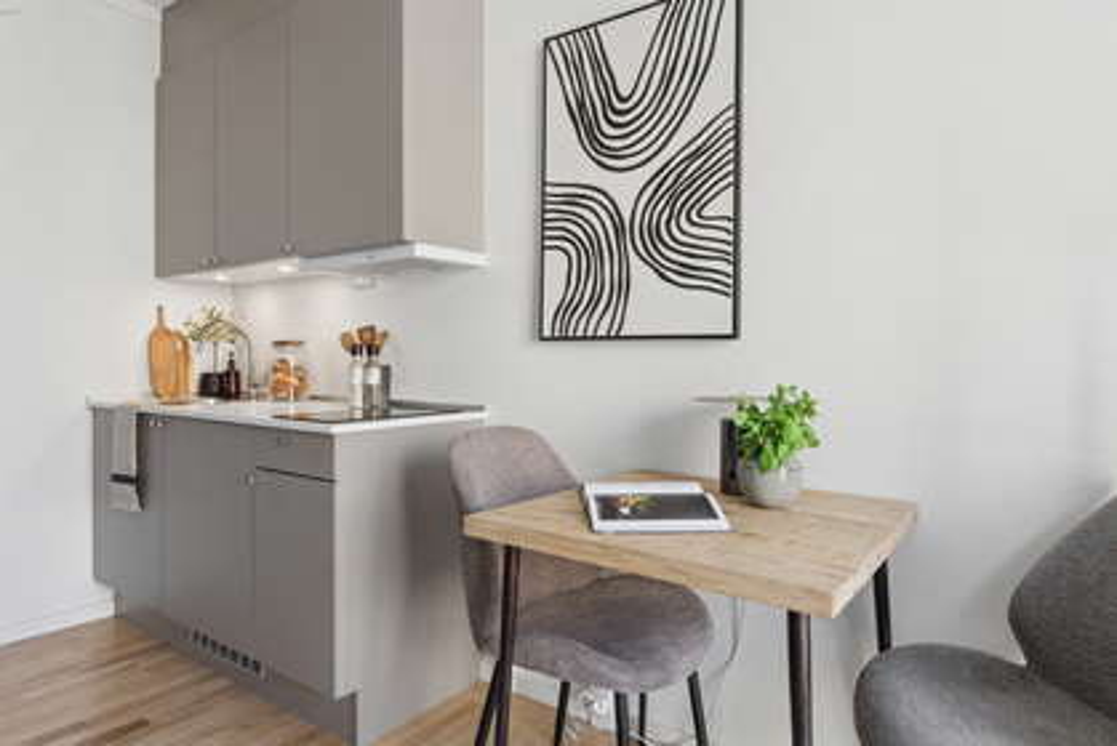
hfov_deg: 81.2
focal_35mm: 21
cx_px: 558
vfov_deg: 59.6
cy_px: 373
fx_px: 652
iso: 200
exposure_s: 1/25
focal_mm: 14
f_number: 8
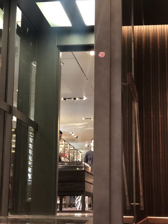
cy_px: 76
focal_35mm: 81
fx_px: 525
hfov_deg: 18.2
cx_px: 74
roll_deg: -0.8
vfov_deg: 24.0
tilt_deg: +12.7
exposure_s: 1/50
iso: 1000
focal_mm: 6.6
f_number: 2.8
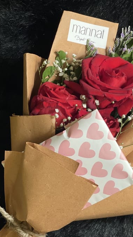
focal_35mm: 105
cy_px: 140
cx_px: 89
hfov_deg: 11.5
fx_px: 659
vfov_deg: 20.3
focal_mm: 7.5
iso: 250
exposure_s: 1/34
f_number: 2.2
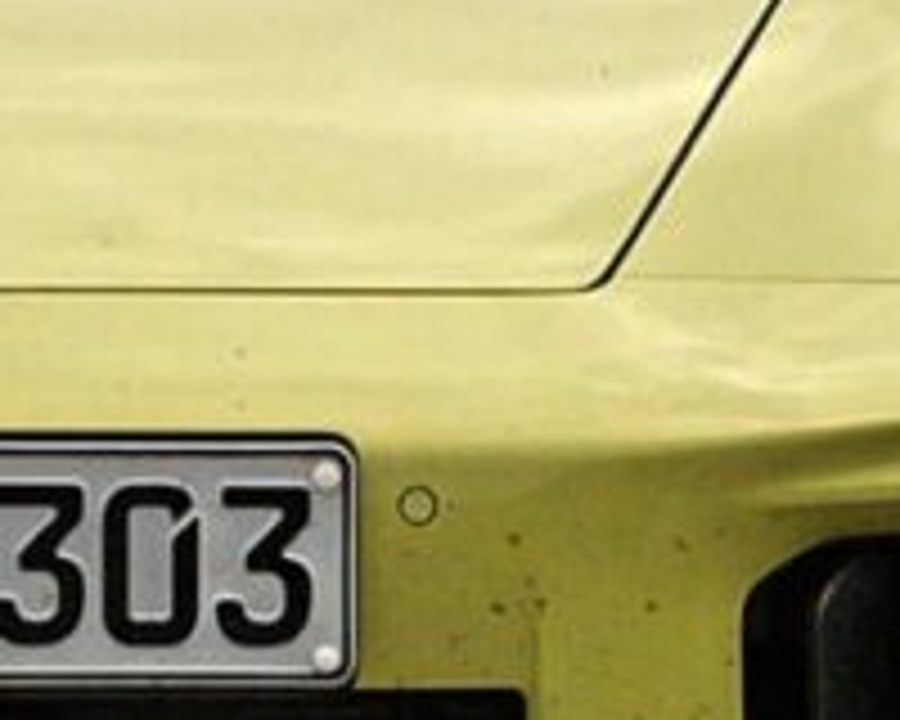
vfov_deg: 2.1
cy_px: 148
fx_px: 19871
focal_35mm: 746
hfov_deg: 2.6
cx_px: -252
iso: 640
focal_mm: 155
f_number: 10
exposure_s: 1/1600
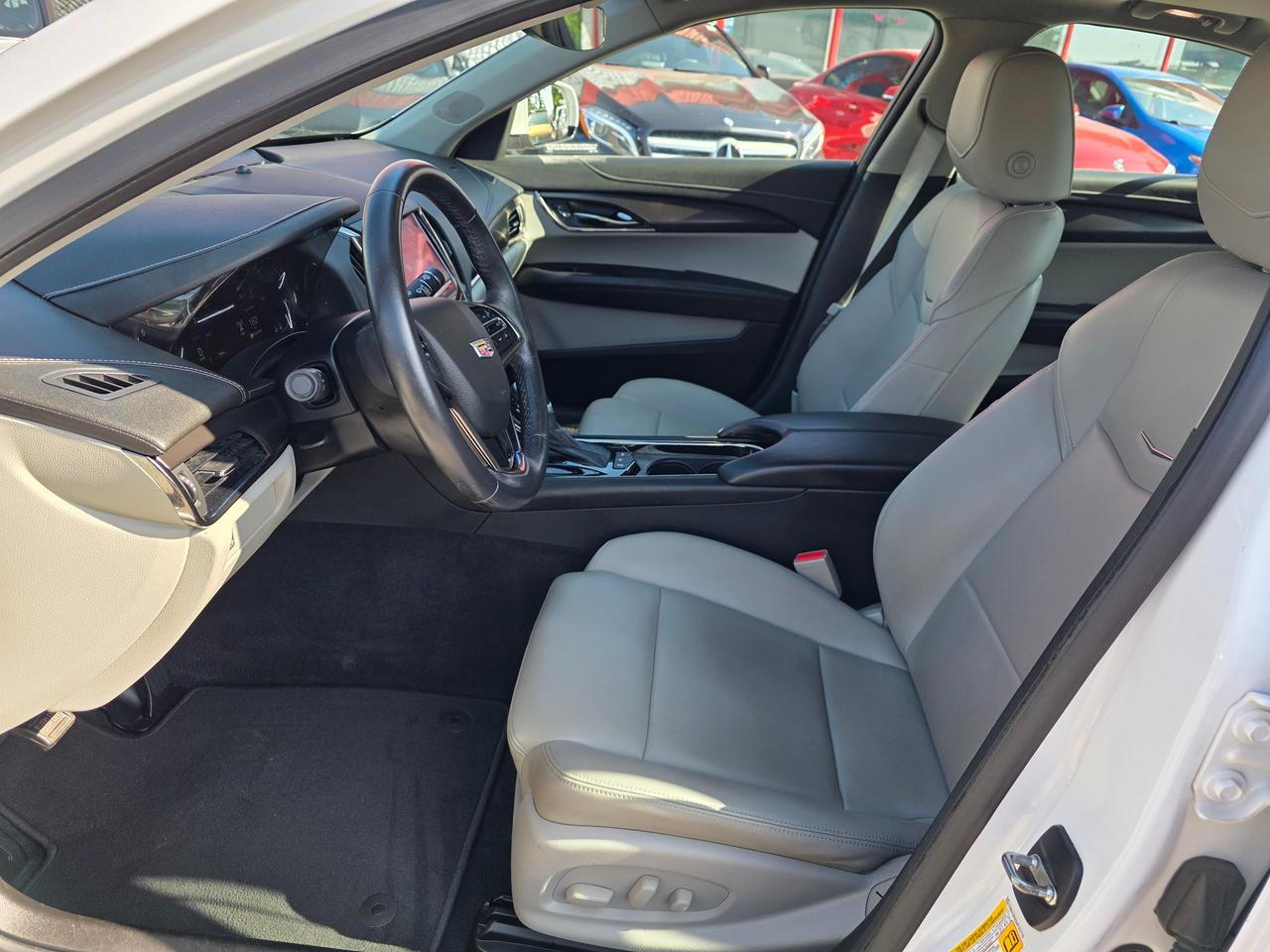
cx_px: 635
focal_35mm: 23
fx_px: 844
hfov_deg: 73.9
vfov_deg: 58.9
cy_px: 476
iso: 40
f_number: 1.7
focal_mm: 6.3
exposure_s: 1/359
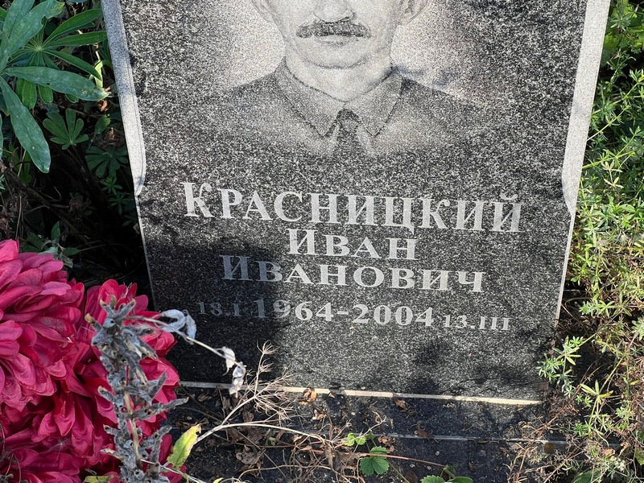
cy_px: 242
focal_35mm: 77
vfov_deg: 19.1
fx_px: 1433
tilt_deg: -46.7
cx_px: 322
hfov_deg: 25.3
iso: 32
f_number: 2.8
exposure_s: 1/271
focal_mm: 9
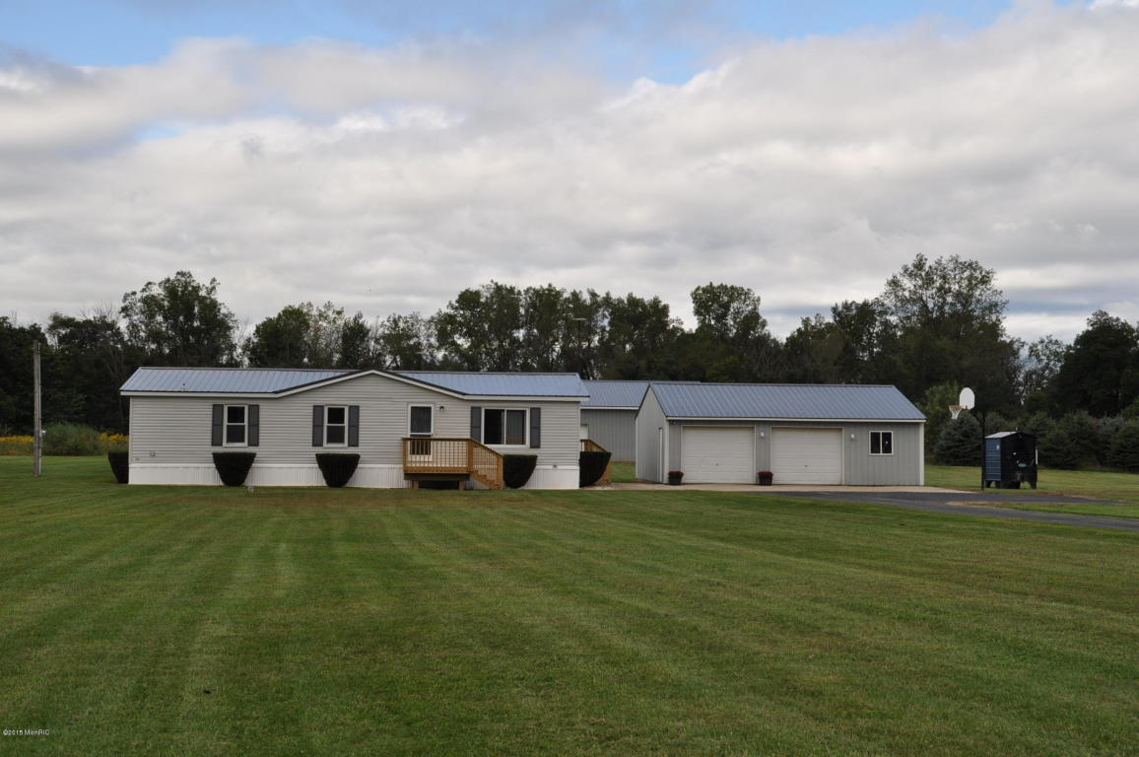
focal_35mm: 48
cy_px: 378
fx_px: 1517
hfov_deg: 41.2
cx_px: 570
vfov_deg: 28.0
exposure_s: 1/200
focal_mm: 32
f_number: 11
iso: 200
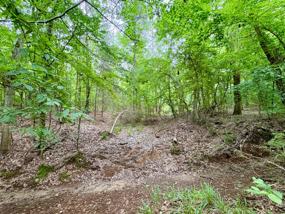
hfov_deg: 91.0
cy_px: 119
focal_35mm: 17
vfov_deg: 74.5
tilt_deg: -0.3
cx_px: 141
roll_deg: +3.1
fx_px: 140
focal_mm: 2.22
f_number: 2.2
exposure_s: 1/60
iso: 320
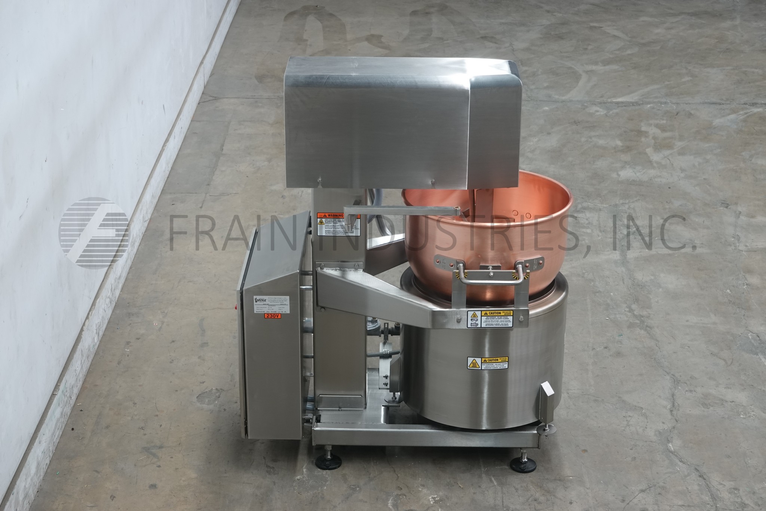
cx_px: 383
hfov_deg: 29.7
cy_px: 256
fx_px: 1447
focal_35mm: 68
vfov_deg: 20.0
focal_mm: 24.84
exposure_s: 1/80
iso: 400
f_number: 4
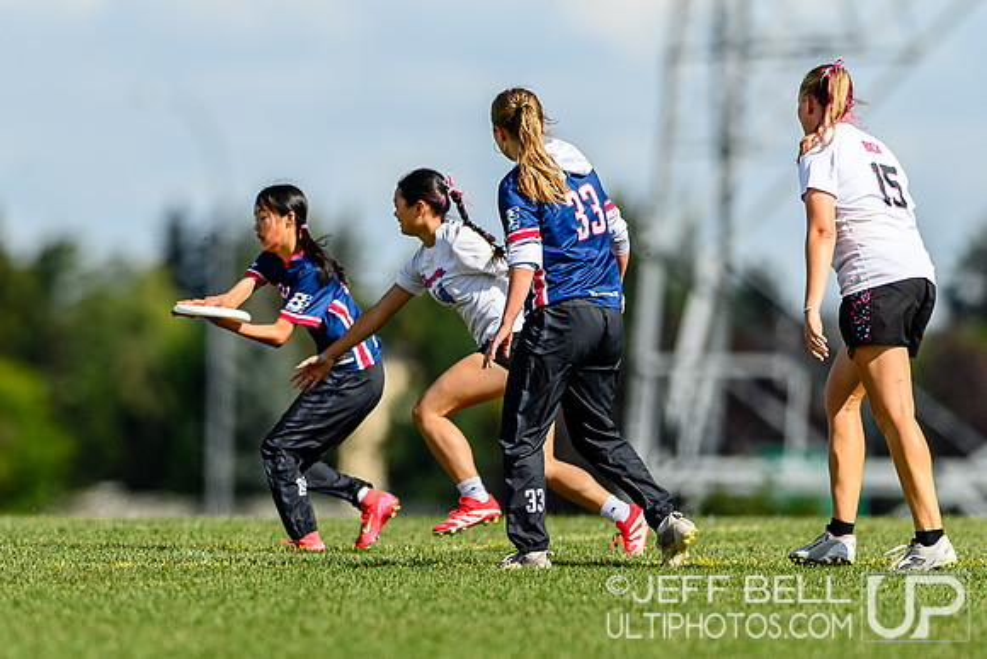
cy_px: 330
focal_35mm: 909
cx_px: 239
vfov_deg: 1.5
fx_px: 24923
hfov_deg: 2.3
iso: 100
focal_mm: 400
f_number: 3.2
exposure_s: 1/2000
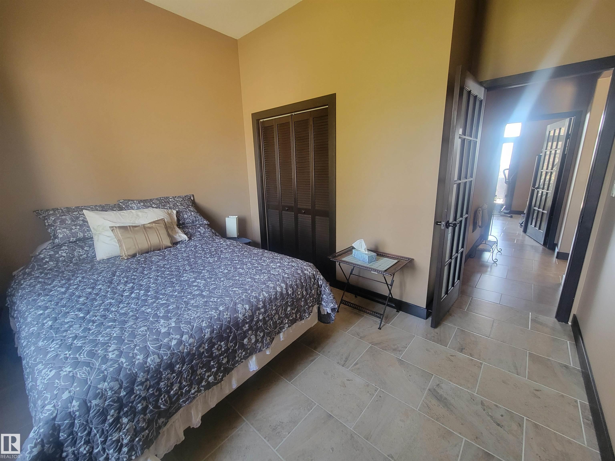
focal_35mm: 13
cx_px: 308
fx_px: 231
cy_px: 230
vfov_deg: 89.9
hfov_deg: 106.2
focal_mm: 2.2
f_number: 2.2
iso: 320
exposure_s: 1/30
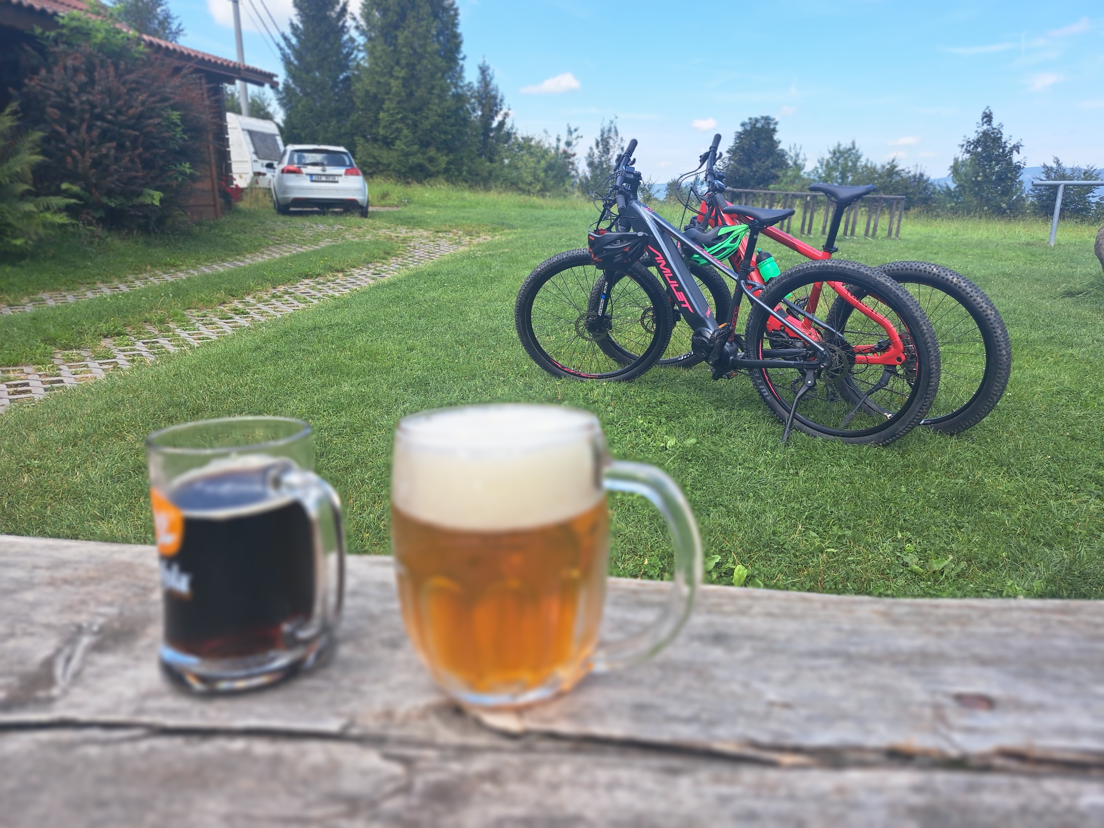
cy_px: 414
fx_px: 765
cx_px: 552
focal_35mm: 24
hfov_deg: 71.6
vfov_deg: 56.8
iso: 50
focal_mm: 5.23
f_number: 1.8
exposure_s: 1/557
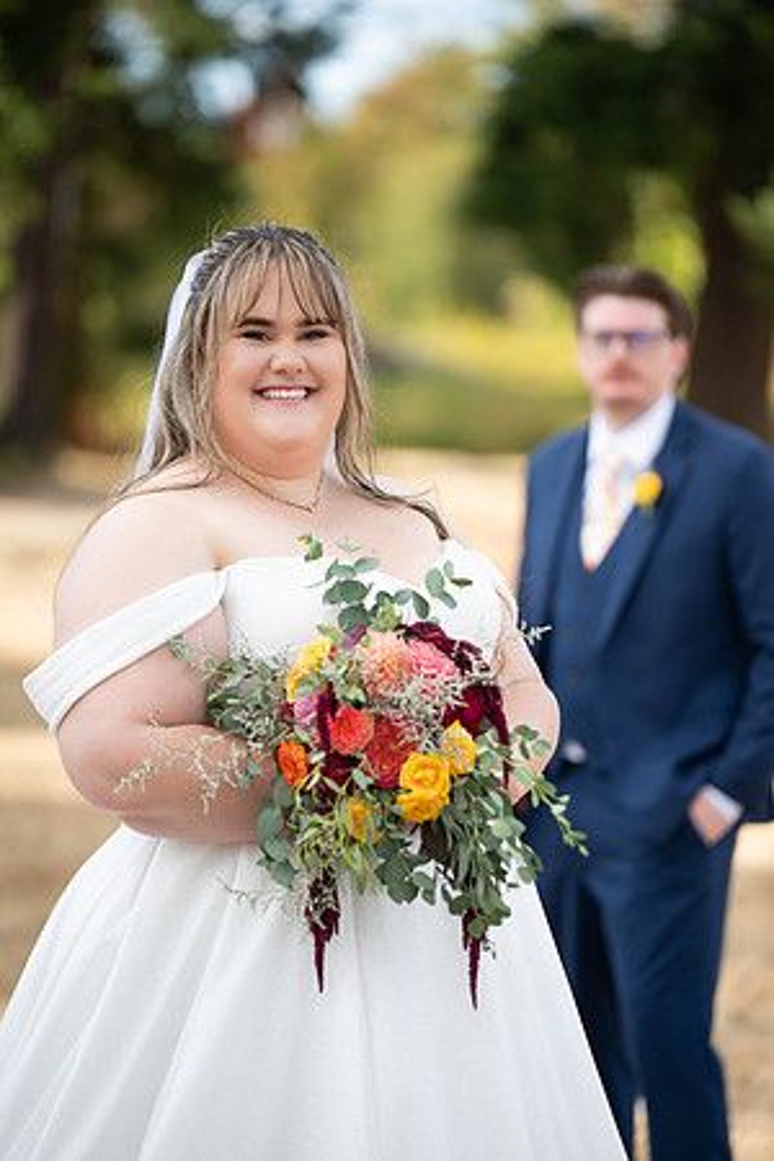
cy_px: 580
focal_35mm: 145
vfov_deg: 14.2
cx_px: 387
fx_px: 4676
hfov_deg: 9.5
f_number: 2.8
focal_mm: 145
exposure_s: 1/1600
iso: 400
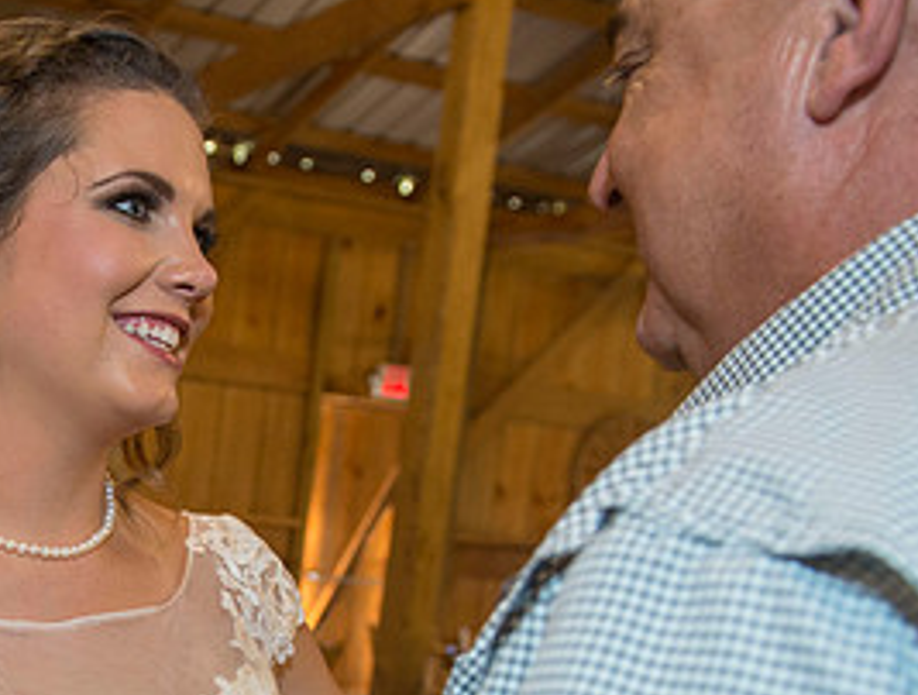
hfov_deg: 31.7
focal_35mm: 57
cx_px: 47
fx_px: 1516
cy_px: 704
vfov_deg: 24.6
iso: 1600
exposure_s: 1/125
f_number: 4
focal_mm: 24
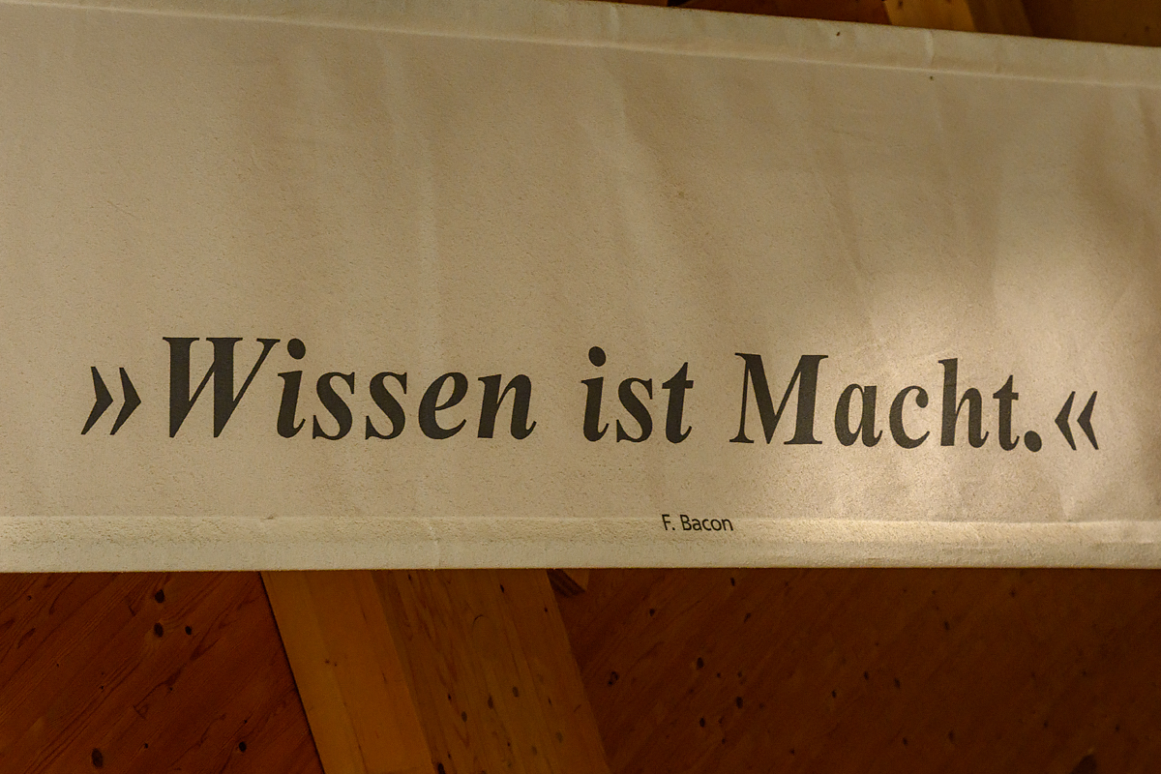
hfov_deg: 27.0
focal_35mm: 75
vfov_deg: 18.2
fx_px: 2419
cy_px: 387
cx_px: 580
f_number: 6.3
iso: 280
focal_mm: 50
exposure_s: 1/80
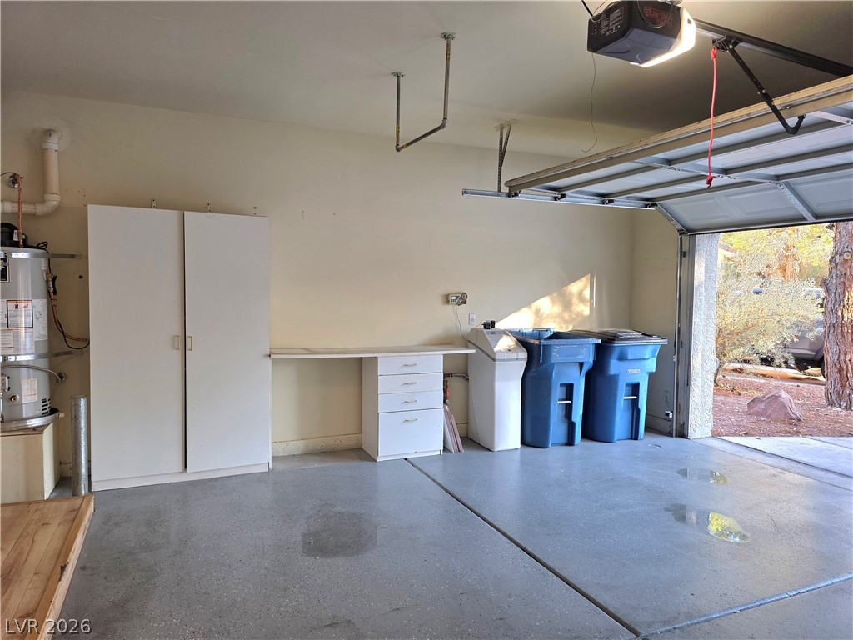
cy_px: 320
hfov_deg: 73.9
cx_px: 426
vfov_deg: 58.9
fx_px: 567
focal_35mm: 23
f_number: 1.7
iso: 125
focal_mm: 6.3
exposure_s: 1/120
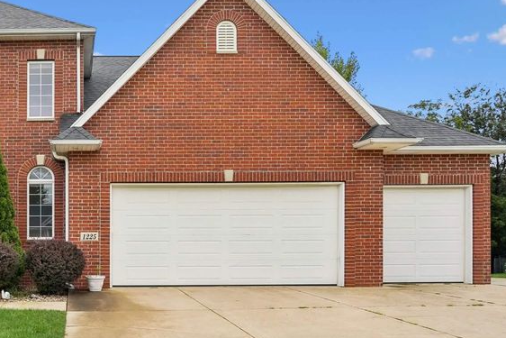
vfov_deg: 42.1
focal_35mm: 31
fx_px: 436
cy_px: 130
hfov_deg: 55.0
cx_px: 85
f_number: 9
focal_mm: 17
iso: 400
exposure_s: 1/320
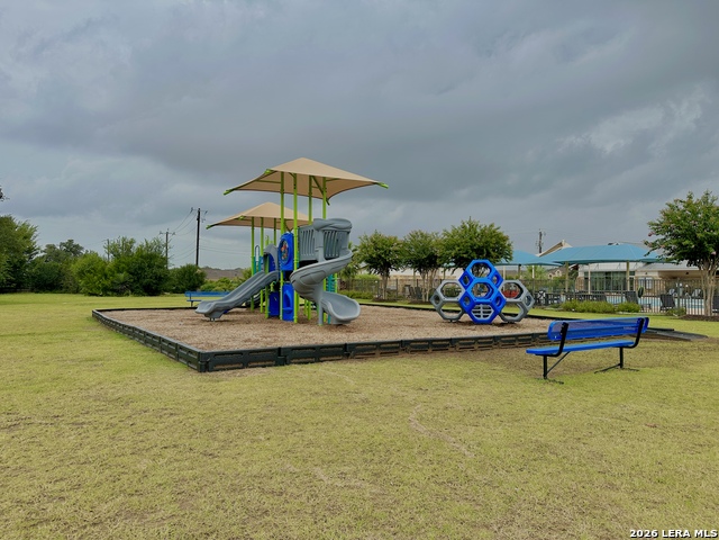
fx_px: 498
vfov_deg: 56.8
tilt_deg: +1.4
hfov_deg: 71.6
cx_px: 360
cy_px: 270
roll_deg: -0.2
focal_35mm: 24
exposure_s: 1/1412
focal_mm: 6.86
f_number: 1.78
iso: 80
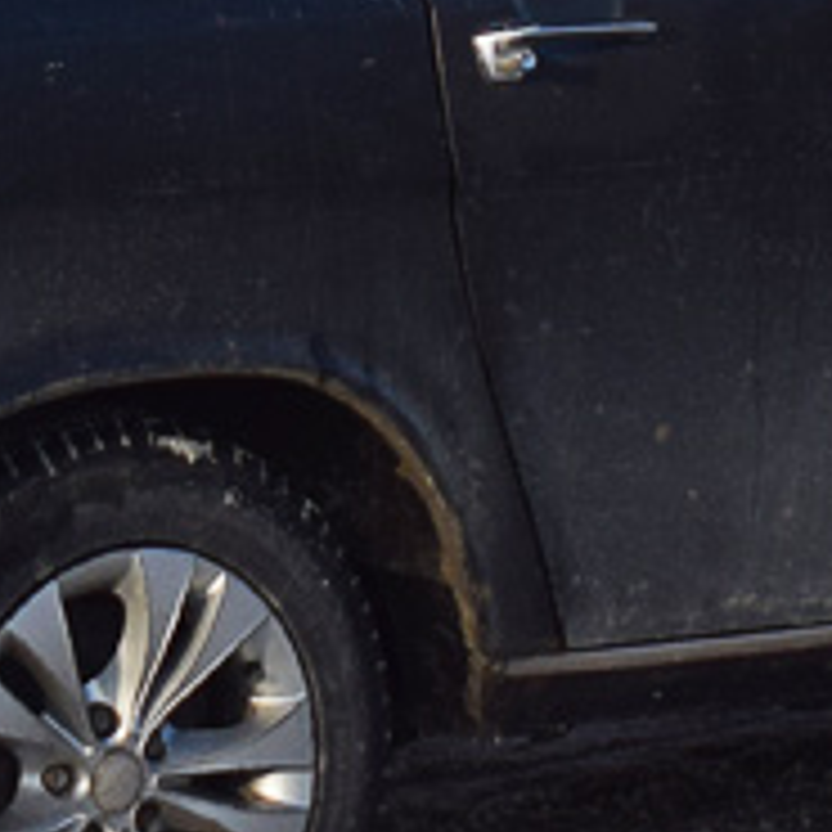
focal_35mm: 290
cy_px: -342
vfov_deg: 6.0
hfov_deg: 6.0
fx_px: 7879
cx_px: 432
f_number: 6.3
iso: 200
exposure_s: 1/800
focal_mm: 35
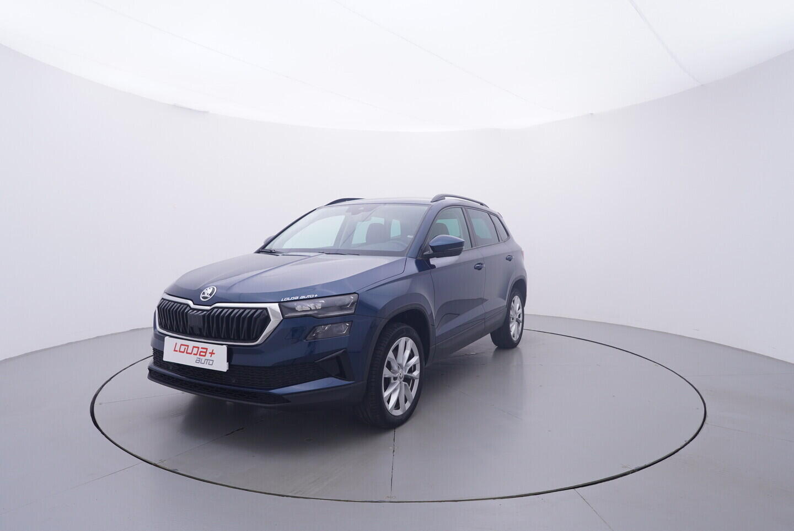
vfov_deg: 56.2
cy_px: 266
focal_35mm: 22
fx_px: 497
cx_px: 397
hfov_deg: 77.3
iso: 200
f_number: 5
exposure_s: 1/80
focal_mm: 15
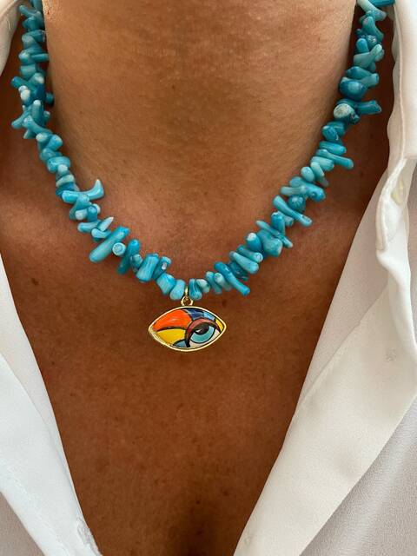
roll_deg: +1.1
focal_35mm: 26
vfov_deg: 67.3
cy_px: 278
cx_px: 208
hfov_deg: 53.1
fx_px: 418
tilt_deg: +4.3
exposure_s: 1/50
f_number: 1.6
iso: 80
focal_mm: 4.2
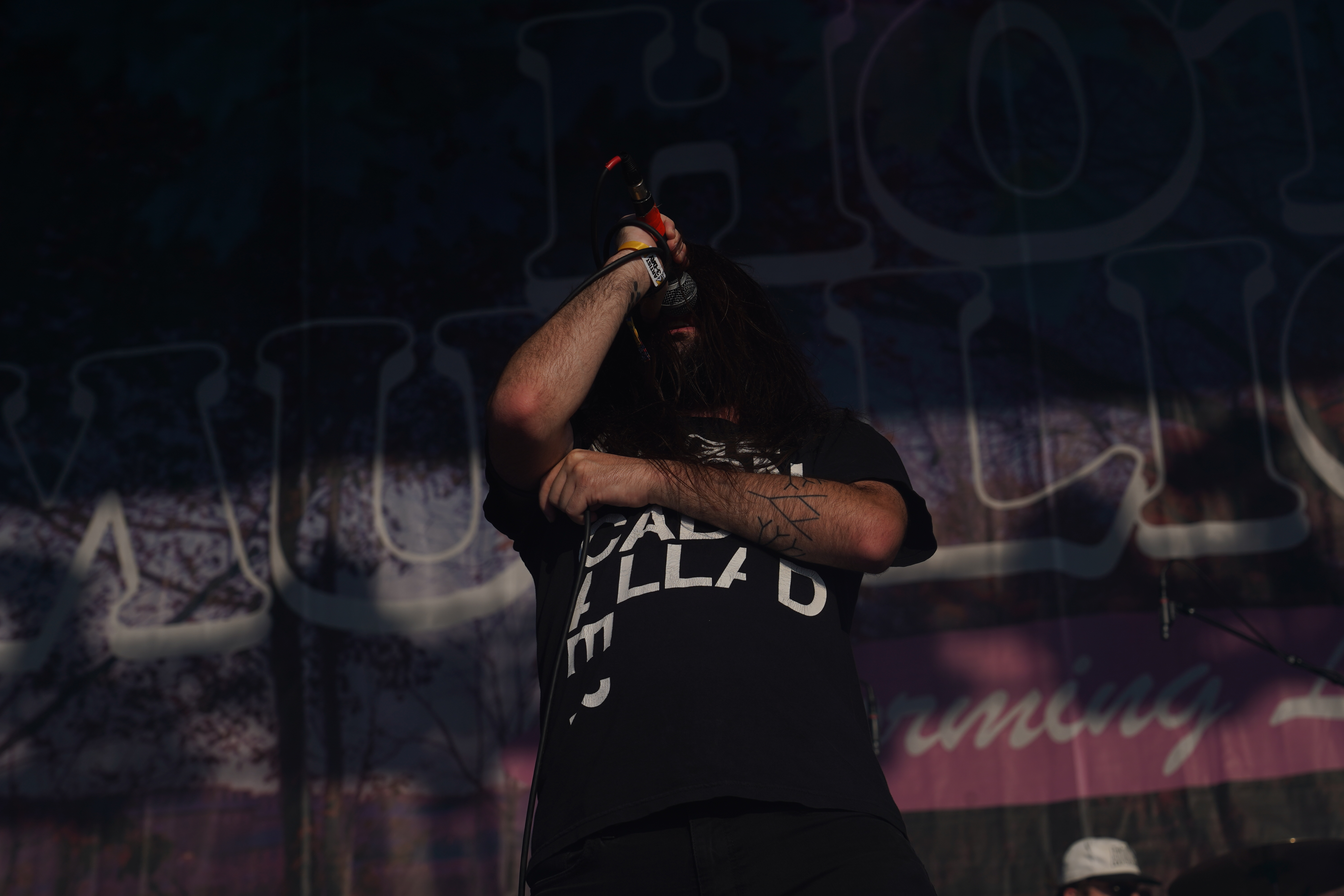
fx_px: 3770
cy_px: 448
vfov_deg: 13.6
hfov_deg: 20.2
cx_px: 672
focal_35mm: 101
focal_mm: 101
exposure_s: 1/1000
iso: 100
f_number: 8
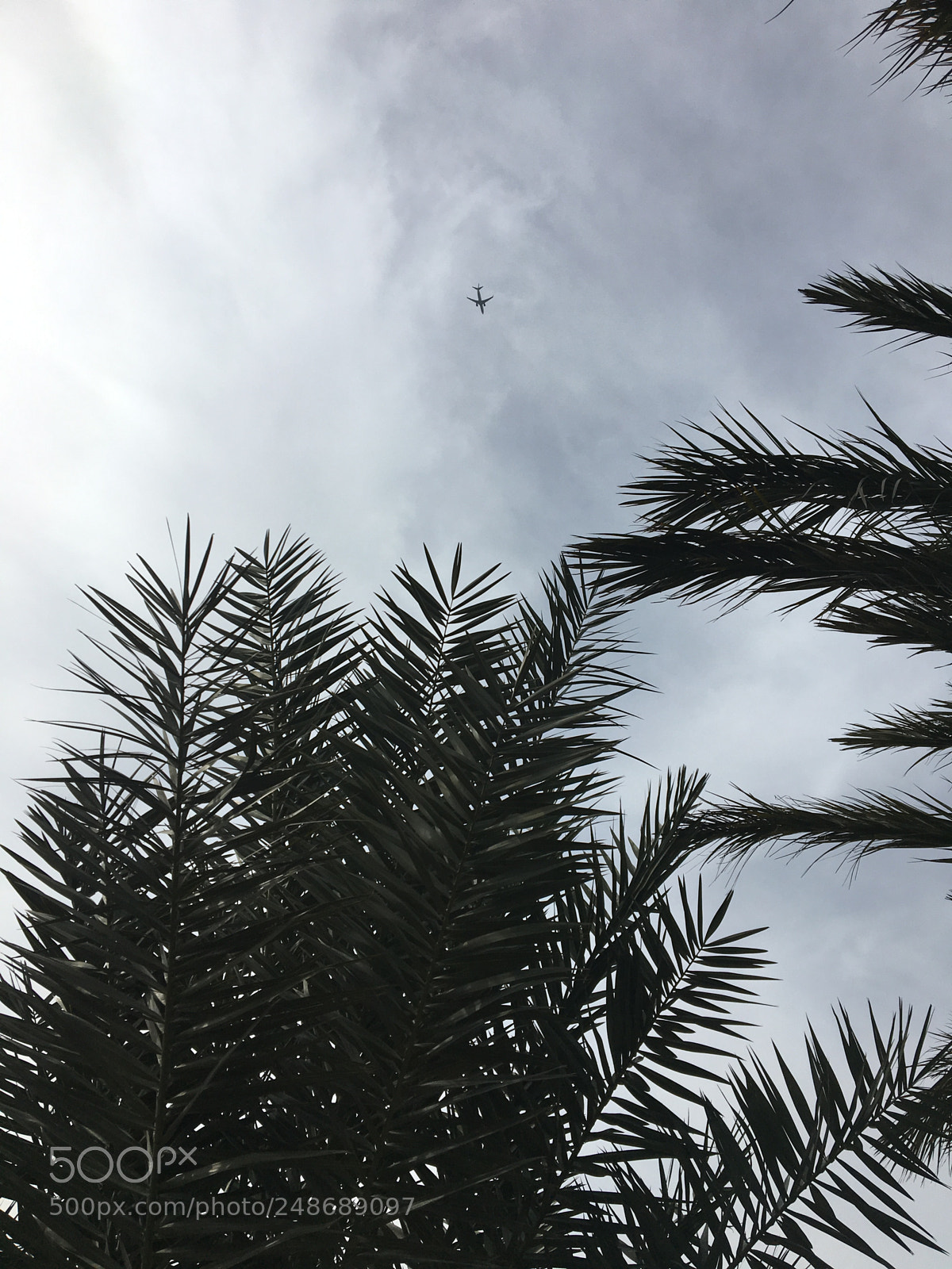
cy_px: 634
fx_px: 1063
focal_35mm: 29
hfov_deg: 48.2
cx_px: 476
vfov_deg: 61.7
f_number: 2.2
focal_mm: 4.15
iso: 25
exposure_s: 1/3663
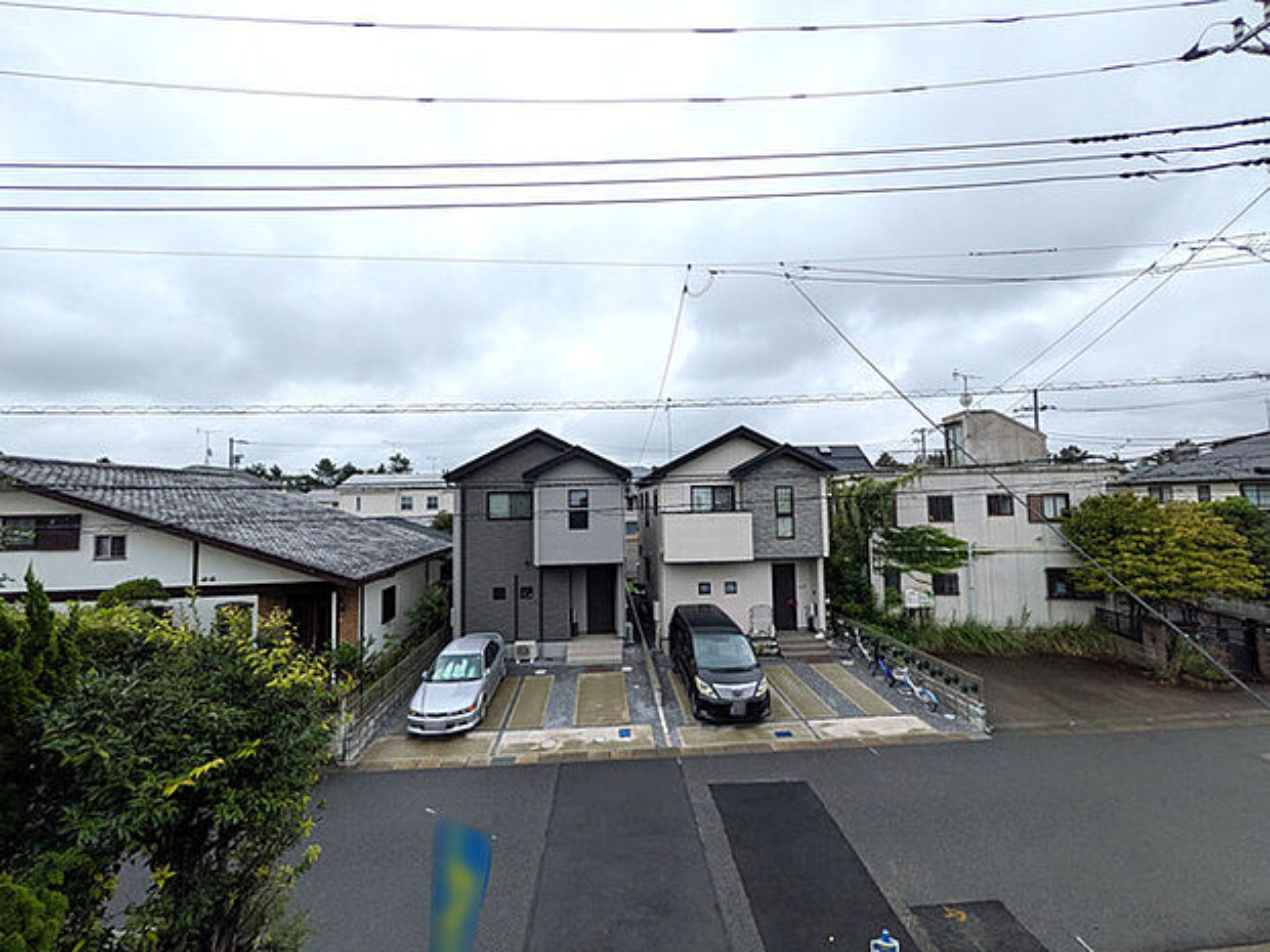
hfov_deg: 102.1
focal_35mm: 14
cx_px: 635
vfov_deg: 85.7
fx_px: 514
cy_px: 476
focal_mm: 1.83
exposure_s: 1/1481
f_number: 2.2
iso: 50
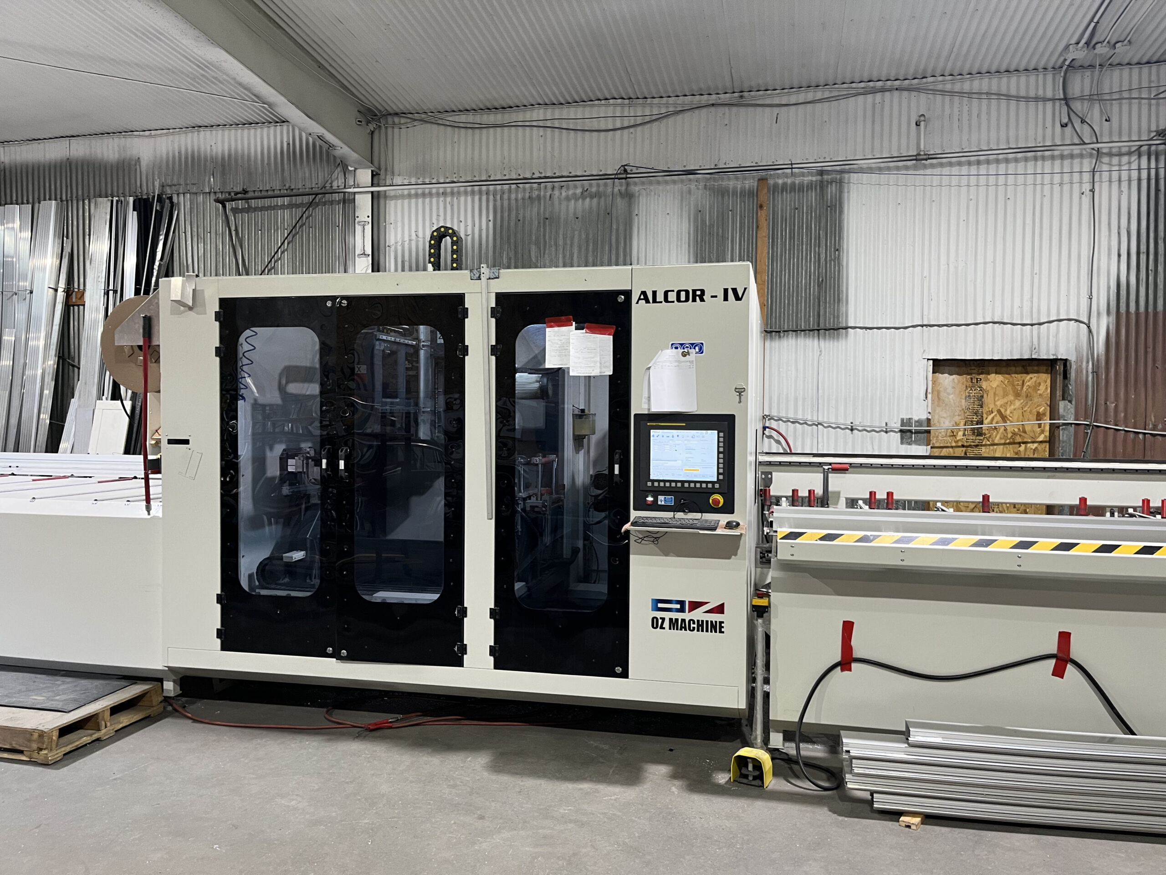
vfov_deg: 53.1
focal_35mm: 26
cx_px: 583
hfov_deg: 67.3
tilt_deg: -0.7
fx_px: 876
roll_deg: -0.3
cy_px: 438
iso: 100
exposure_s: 1/67
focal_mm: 5.1
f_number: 1.6
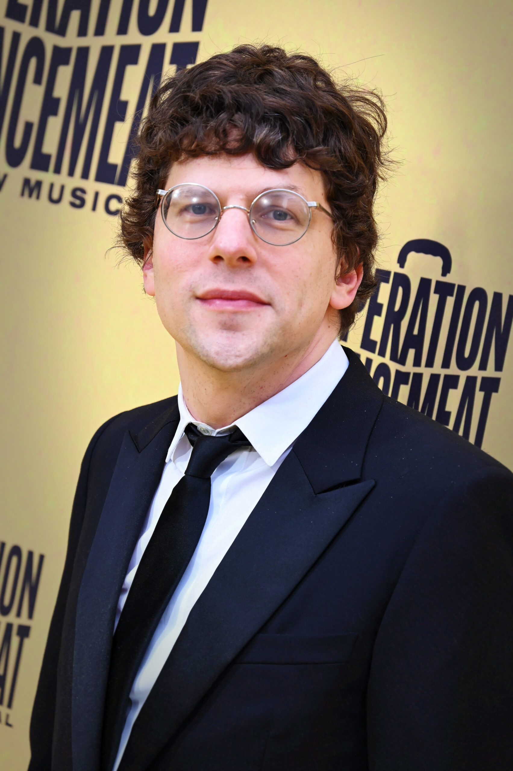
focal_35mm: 145
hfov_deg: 9.4
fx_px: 3104
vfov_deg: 14.2
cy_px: 386
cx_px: 256
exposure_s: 1/250
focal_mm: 145
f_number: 6.3
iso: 1100
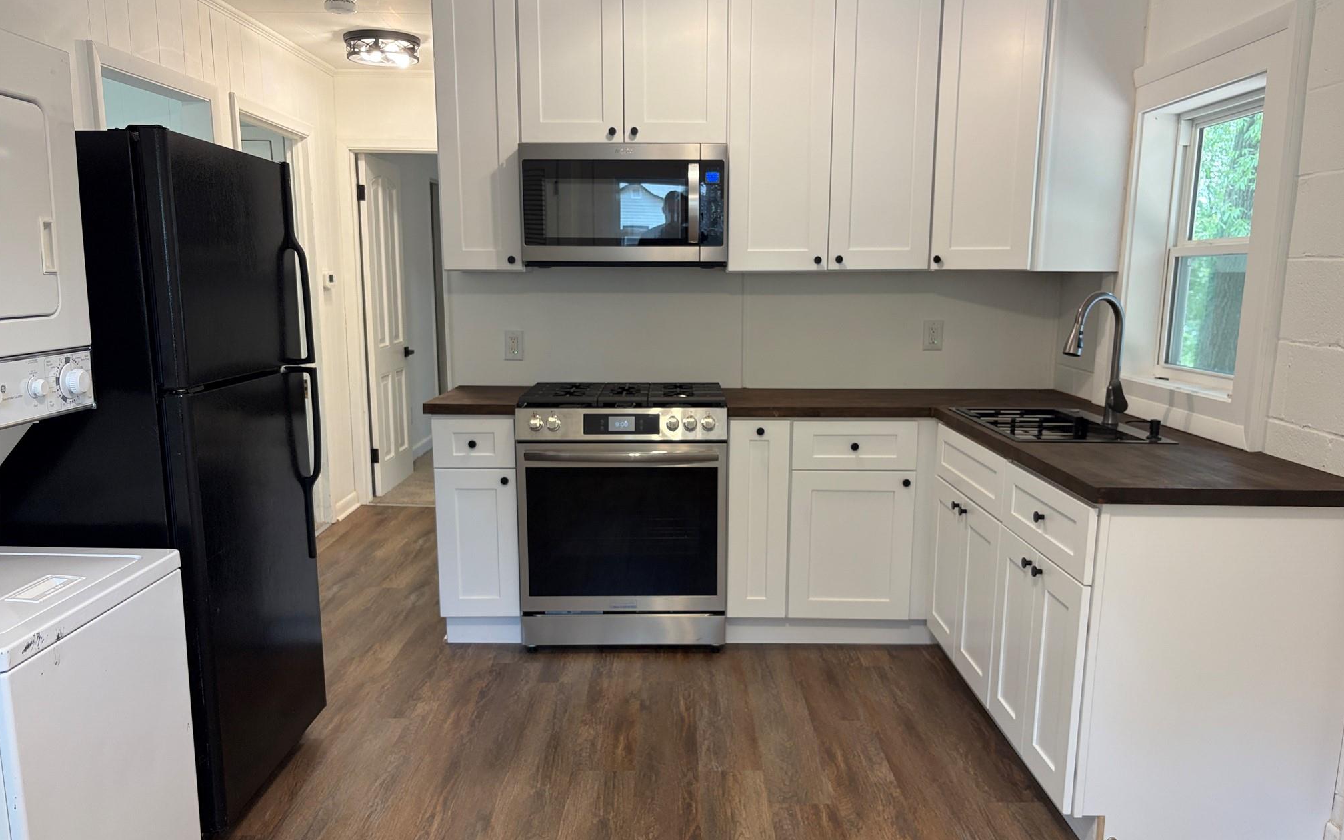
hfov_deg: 66.5
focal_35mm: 28
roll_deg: -0.5
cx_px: 679
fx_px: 1026
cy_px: 478
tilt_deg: -11.1
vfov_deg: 44.4
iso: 100
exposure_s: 1/60
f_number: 1.6
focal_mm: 5.96
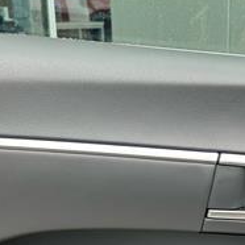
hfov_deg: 21.5
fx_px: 633
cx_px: 208
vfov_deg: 21.0
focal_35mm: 79
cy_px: 259
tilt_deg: -21.7
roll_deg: -0.7
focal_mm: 5.7
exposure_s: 1/518
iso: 50
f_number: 1.5
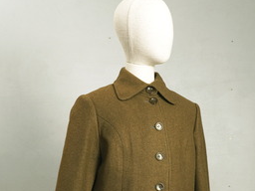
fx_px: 516
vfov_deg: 20.6
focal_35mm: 70
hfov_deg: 27.8
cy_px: 175
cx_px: 128
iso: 400
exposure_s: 1/50
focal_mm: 32
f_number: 6.3
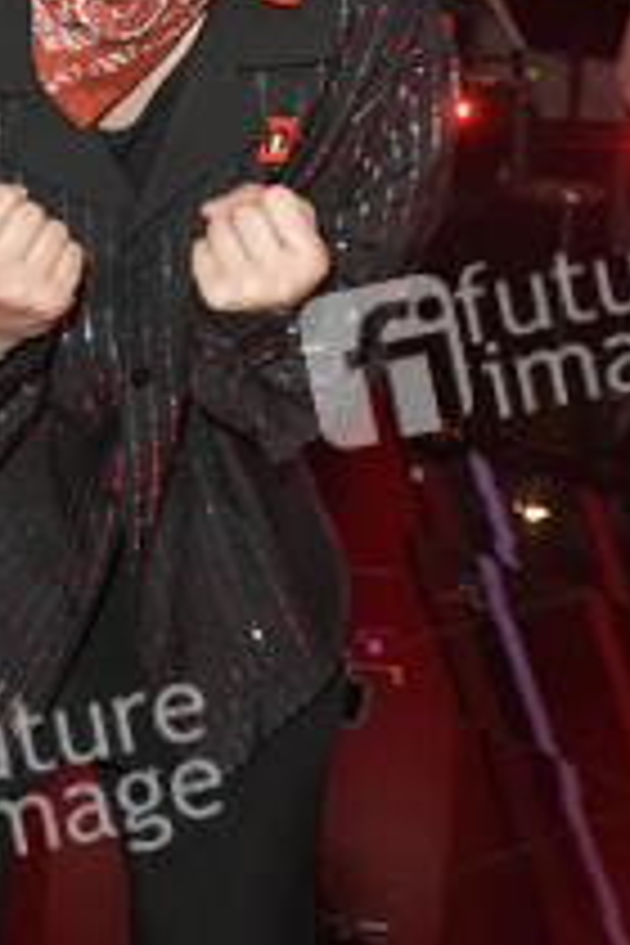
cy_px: 117
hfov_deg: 16.9
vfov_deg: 24.7
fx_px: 2100
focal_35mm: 80
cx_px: 122
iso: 2500
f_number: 7.1
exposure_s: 1/200
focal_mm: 42
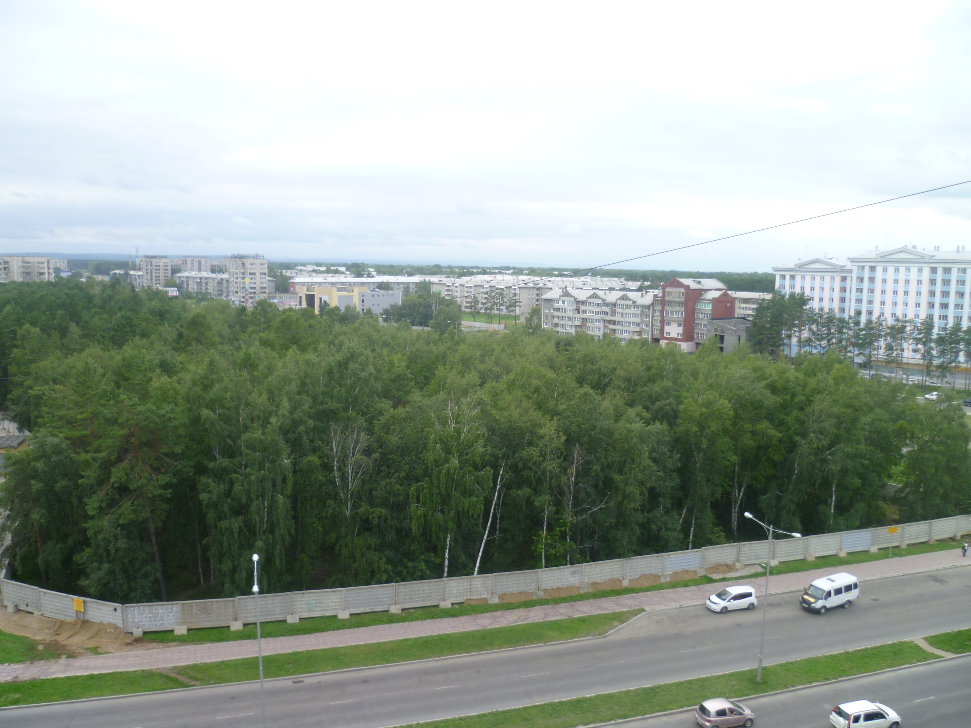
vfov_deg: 49.7
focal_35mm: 28
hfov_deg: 63.4
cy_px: 364
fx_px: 785
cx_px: 486
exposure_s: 1/250
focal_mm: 5
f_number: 2.8
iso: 80
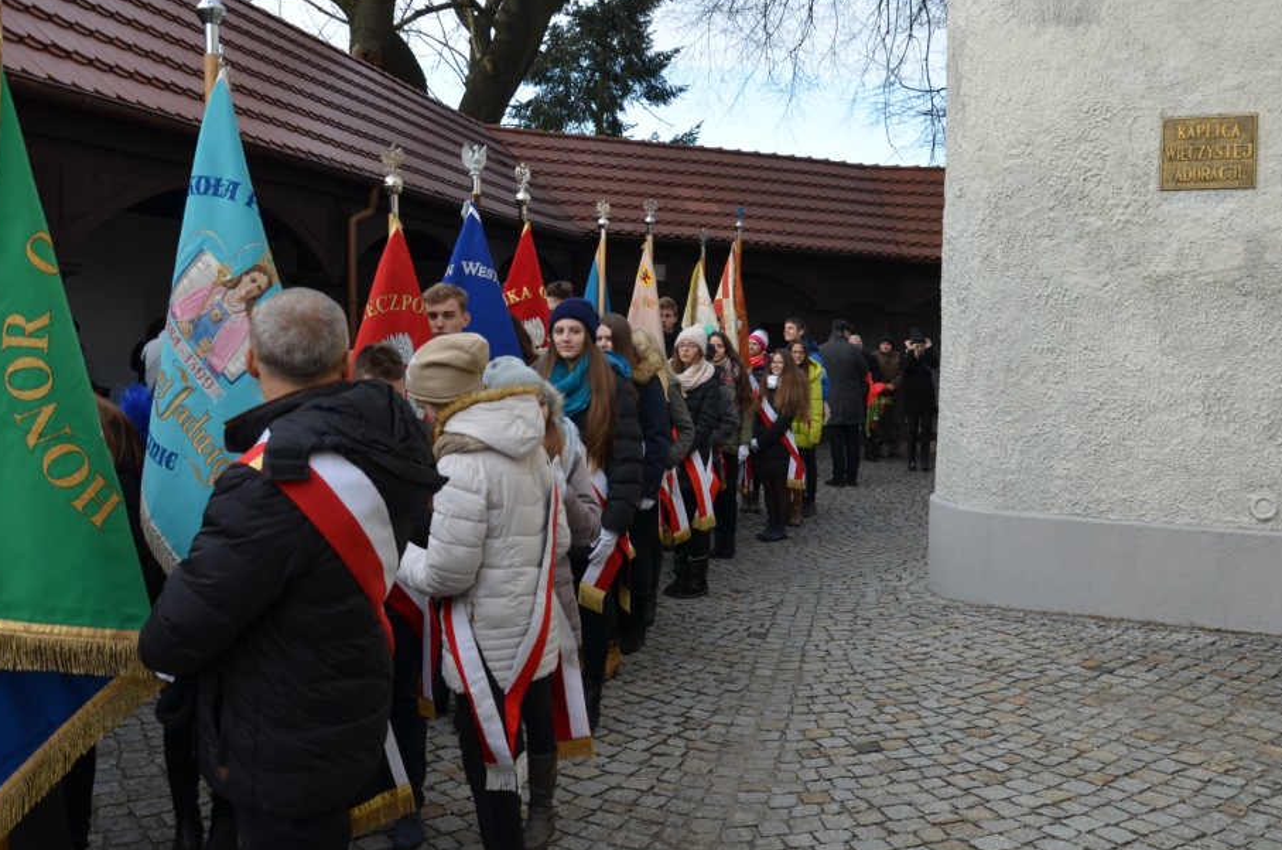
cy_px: 393
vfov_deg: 37.1
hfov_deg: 53.8
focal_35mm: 36
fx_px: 1264
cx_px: 659
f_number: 5.6
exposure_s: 1/125
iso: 200
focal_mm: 21
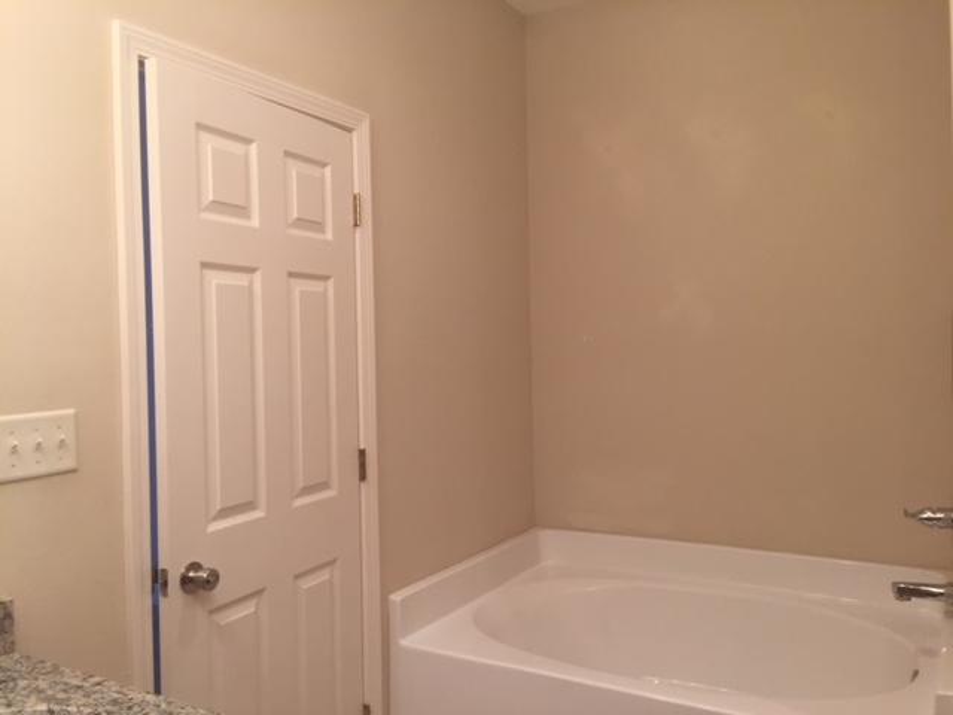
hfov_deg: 61.7
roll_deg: +1.3
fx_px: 798
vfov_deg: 48.2
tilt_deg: -1.3
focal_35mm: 29
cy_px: 358
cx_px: 476
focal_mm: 4.15
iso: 40
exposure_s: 1/30
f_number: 2.2
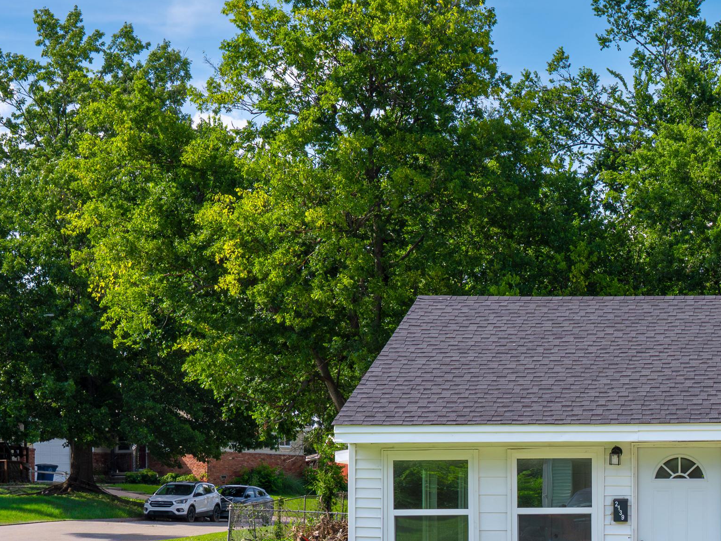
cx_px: 866
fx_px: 1937
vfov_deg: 15.7
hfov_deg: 19.8
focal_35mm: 93
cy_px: 505
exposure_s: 1/400
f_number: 11
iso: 640
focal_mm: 39
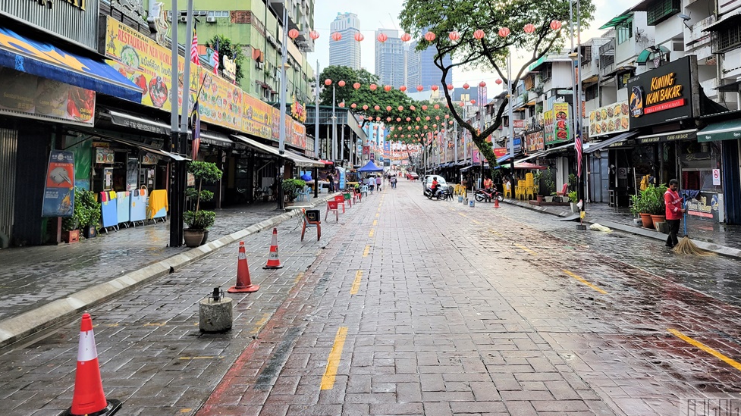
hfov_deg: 66.1
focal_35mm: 29
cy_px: 140
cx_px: 376
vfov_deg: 39.7
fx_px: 570
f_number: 1.8
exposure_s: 1/318
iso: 40
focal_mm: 5.4
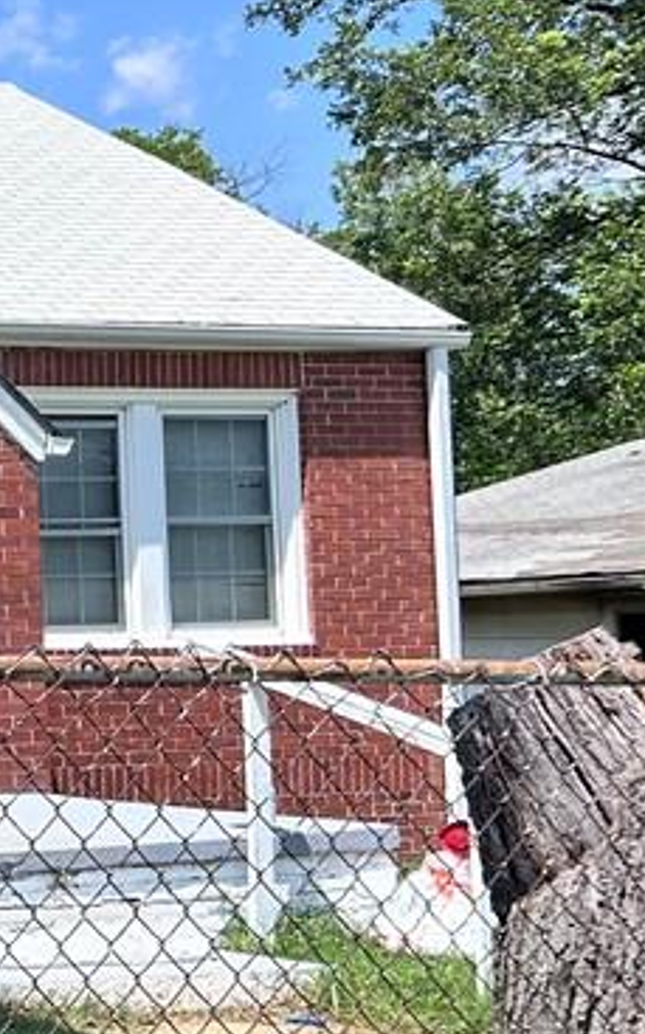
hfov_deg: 13.6
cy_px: 510
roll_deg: +1.6
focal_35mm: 77
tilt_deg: +3.9
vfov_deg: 26.8
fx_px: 2168
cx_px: -772
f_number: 1.5
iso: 50
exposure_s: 1/2571
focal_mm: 5.7
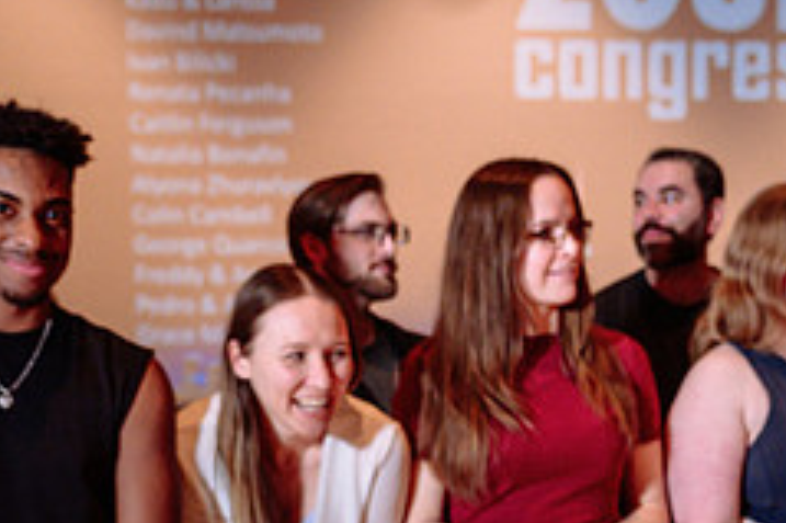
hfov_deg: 27.1
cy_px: 566
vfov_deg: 17.8
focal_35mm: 74
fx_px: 1615
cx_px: 561
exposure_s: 1/160
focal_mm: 25.5
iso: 1600
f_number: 3.2
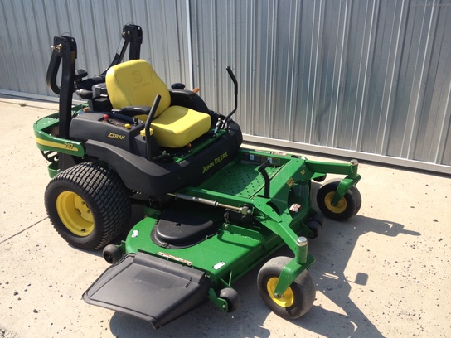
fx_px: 456
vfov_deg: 40.7
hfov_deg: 52.6
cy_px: 169
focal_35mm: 35
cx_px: 226
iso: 64
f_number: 2.4
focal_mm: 4.28
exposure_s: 1/1346
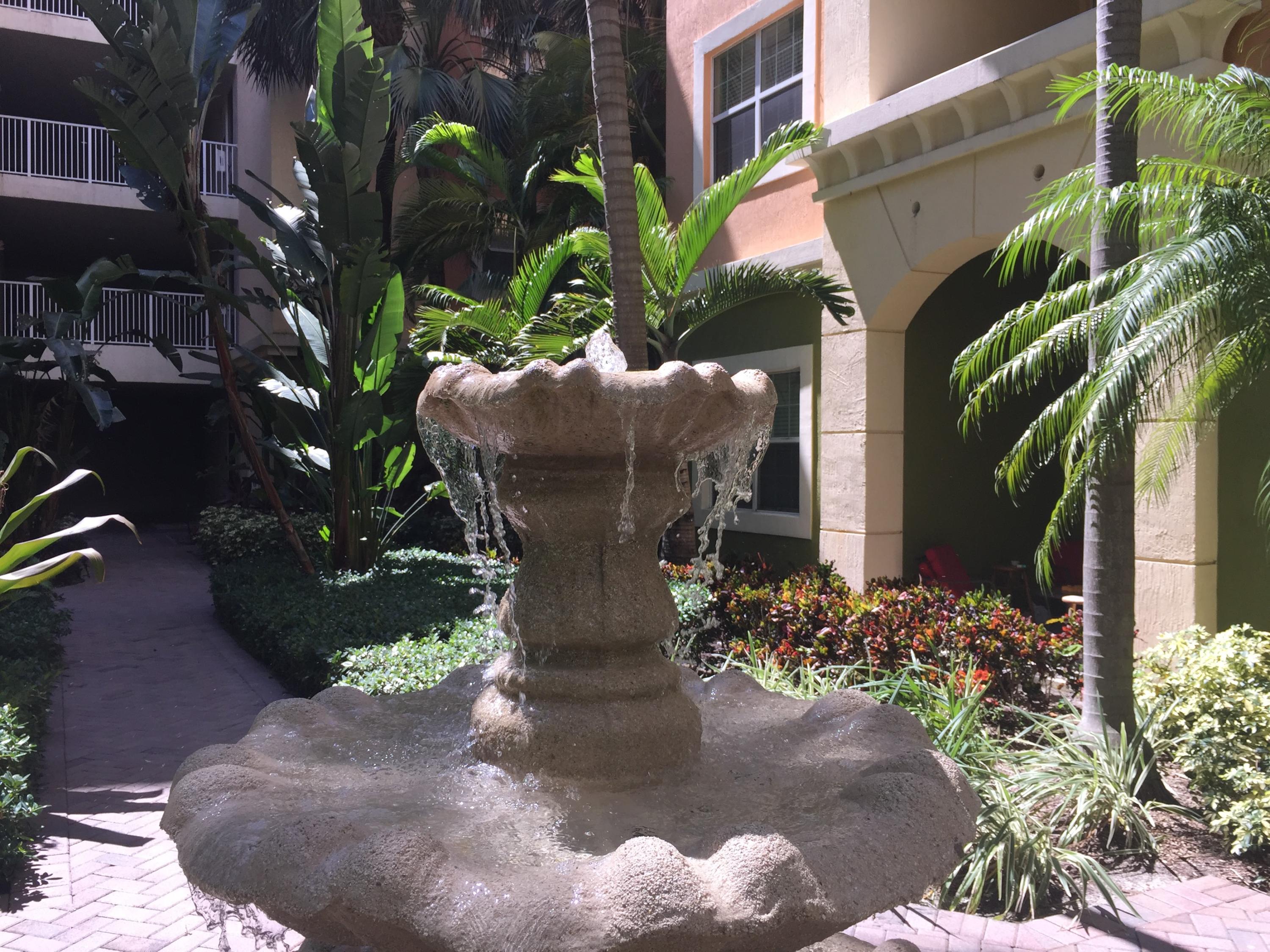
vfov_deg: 48.2
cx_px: 635
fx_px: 1064
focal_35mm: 29
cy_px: 476
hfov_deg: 61.7
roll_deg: -1.2
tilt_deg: -1.9
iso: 32
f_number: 2.2
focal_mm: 4.15
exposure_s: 1/648
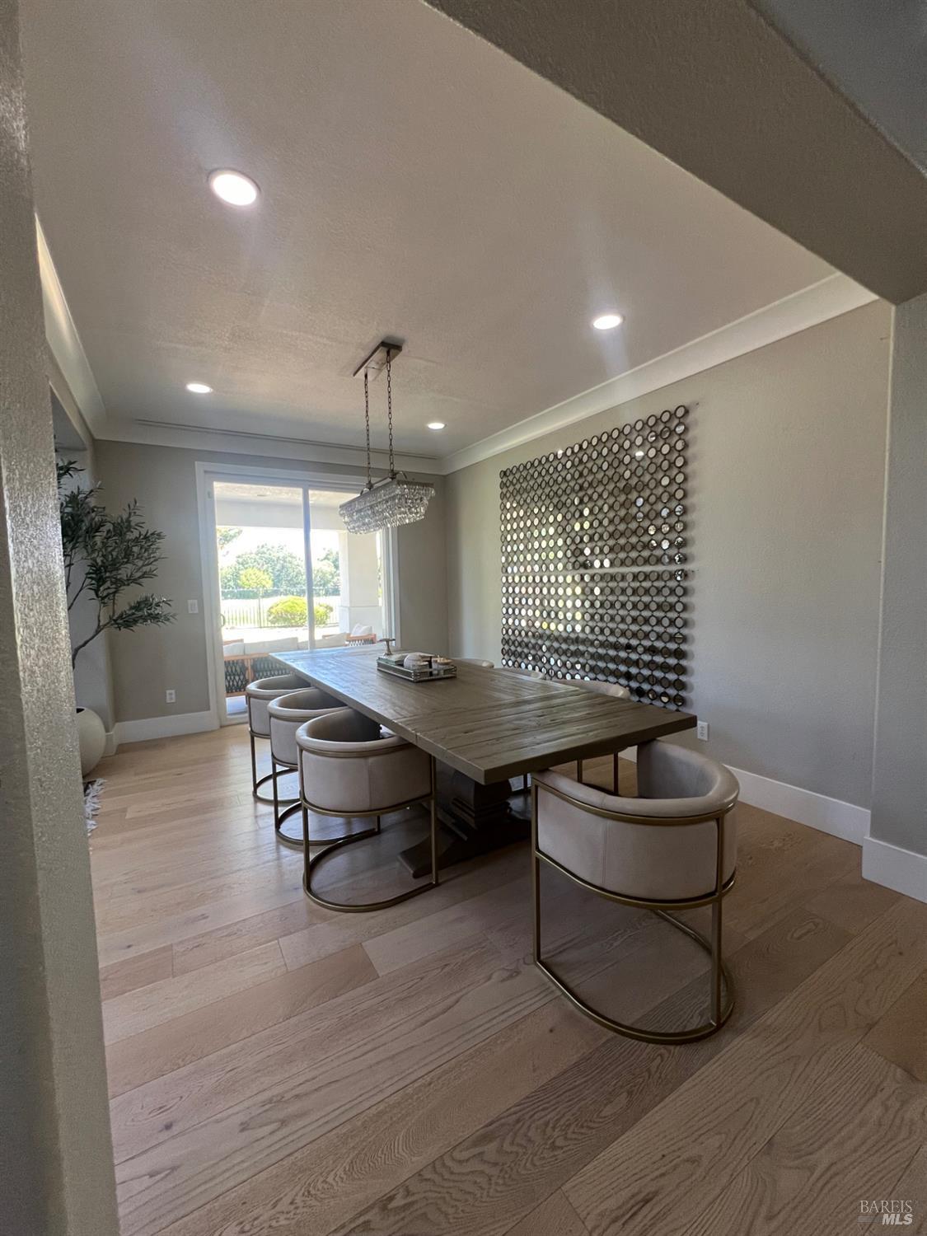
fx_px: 464
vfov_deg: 106.2
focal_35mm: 13
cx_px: 464
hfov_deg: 89.9
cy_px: 618
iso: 200
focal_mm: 1.57
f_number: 1.8
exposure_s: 1/120
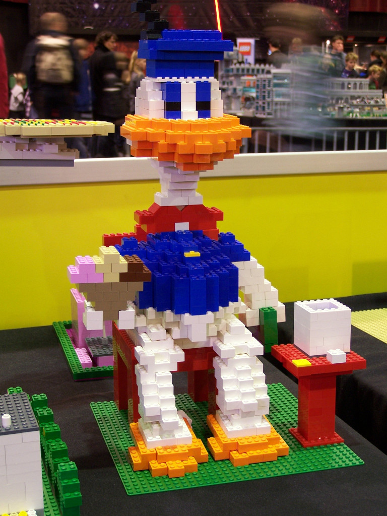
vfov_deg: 32.7
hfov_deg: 24.8
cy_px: 258
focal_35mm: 59
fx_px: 879
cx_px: 194
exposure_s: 1/3
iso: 80
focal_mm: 9.8
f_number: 3.1
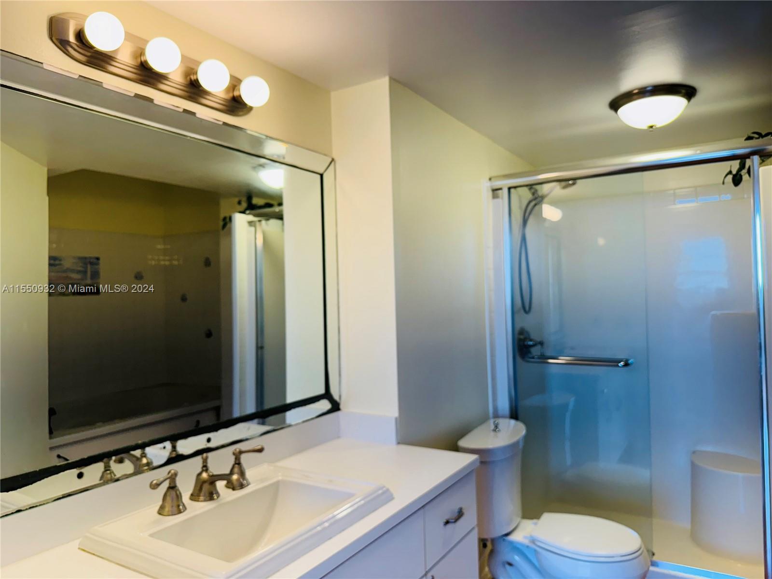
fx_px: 535
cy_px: 290
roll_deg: +1.3
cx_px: 386
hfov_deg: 71.6
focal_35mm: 24
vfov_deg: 56.8
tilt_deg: +0.6
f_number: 1.78
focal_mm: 6.86
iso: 64
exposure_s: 1/242
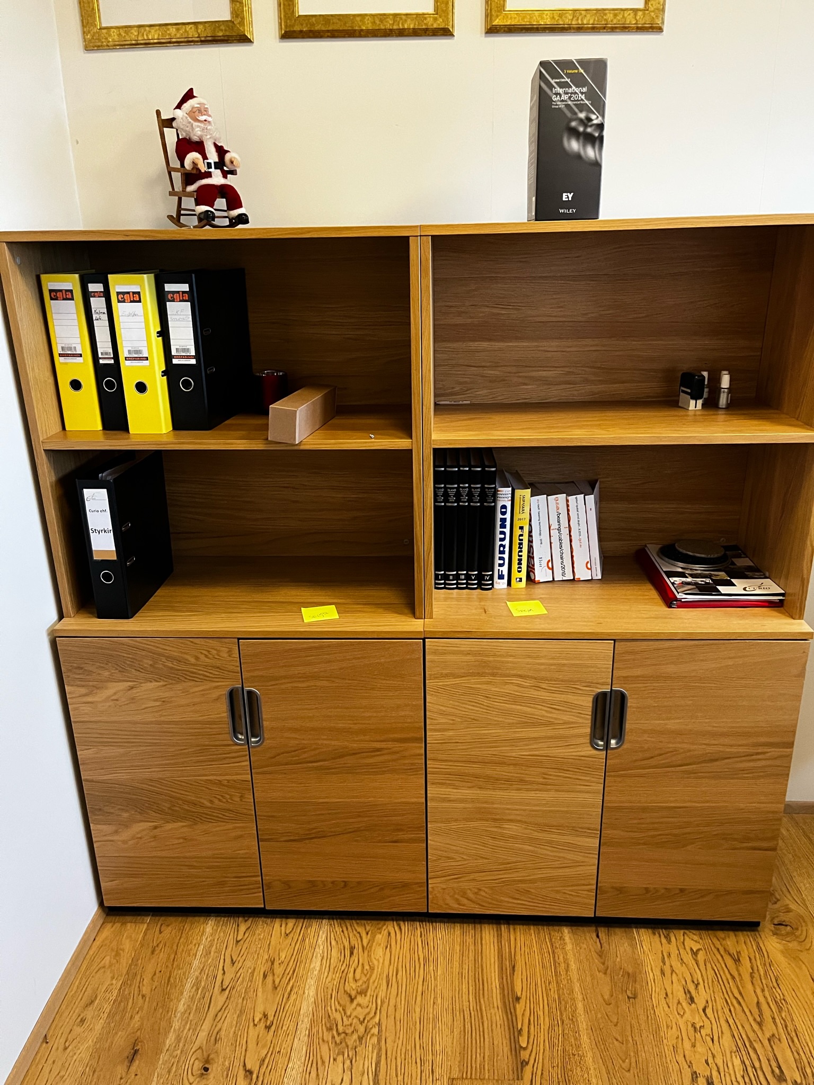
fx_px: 815
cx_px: 407
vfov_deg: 67.3
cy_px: 542
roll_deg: +1.6
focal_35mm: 26
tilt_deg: -20.4
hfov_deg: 53.0
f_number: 1.6
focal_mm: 5.1
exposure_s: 1/50
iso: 500
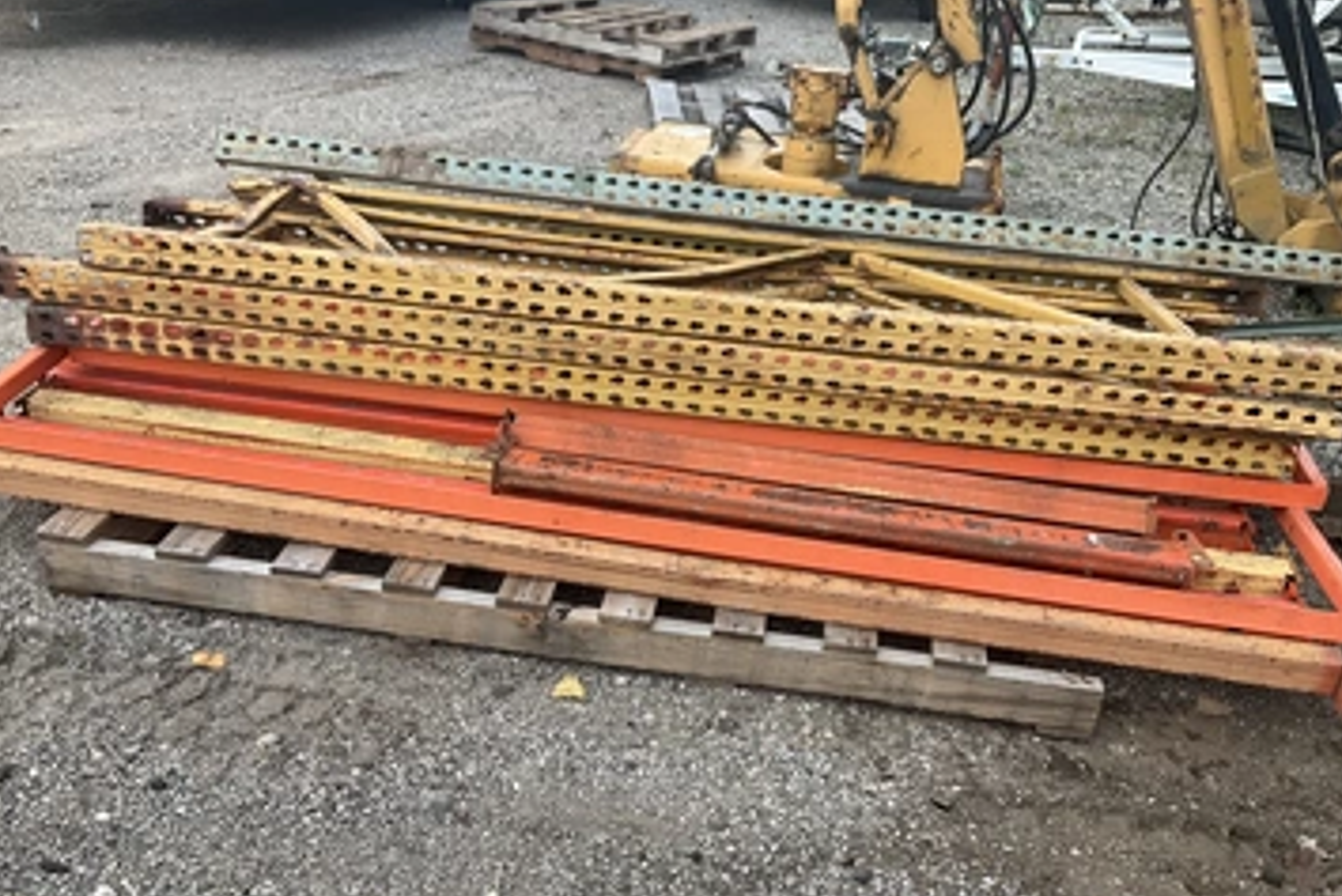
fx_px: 1268
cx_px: 692
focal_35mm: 34
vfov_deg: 38.8
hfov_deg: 55.8
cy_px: 514
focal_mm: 3
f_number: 1.8
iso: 20
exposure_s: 1/222
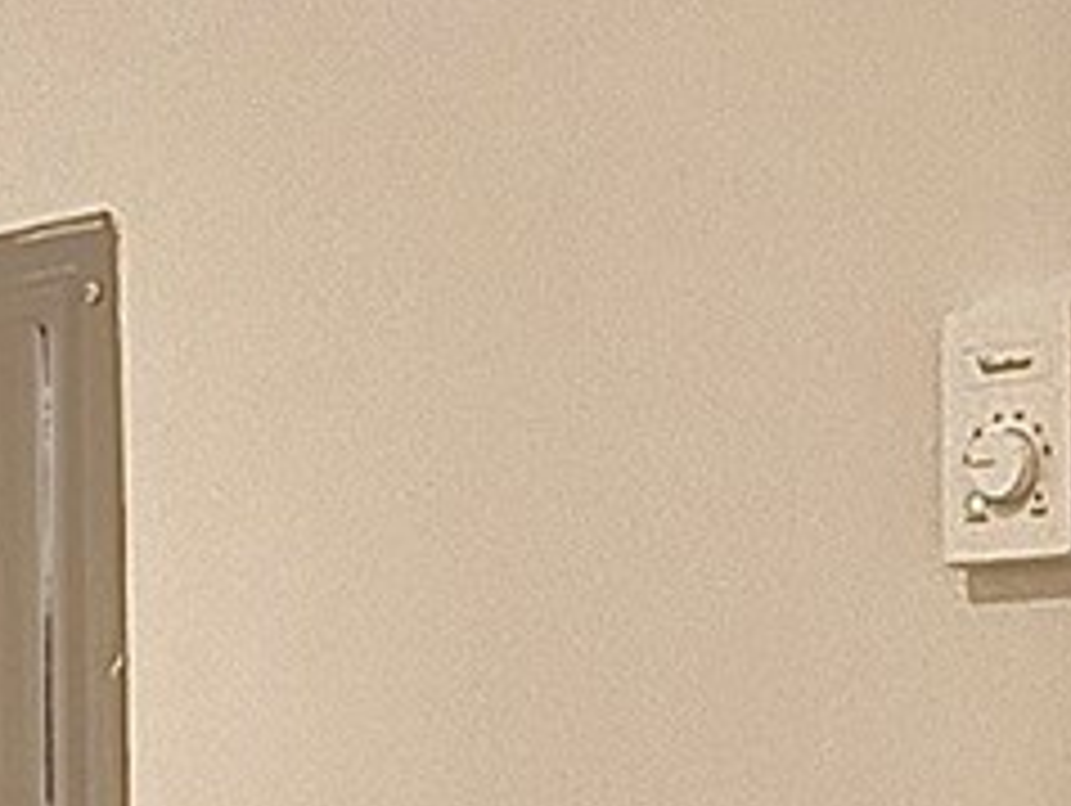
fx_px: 2911
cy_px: 955
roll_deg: +0.4
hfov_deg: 20.1
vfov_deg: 15.2
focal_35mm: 94
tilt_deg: -0.9
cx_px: 1102
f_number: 2.2
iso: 200
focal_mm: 2.22
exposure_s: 1/120
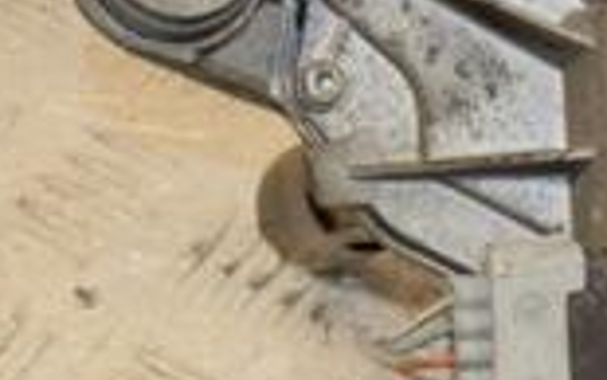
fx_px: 3922
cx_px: 752
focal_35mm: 237
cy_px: 309
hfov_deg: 8.7
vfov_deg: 5.5
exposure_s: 1/200
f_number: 9
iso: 800
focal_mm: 40
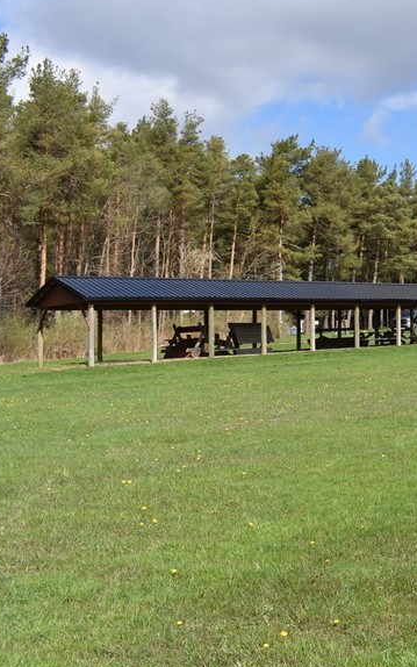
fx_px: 945
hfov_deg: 21.5
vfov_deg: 38.8
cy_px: 311
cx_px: 594
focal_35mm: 52
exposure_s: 1/400
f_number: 10
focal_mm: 18
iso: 200
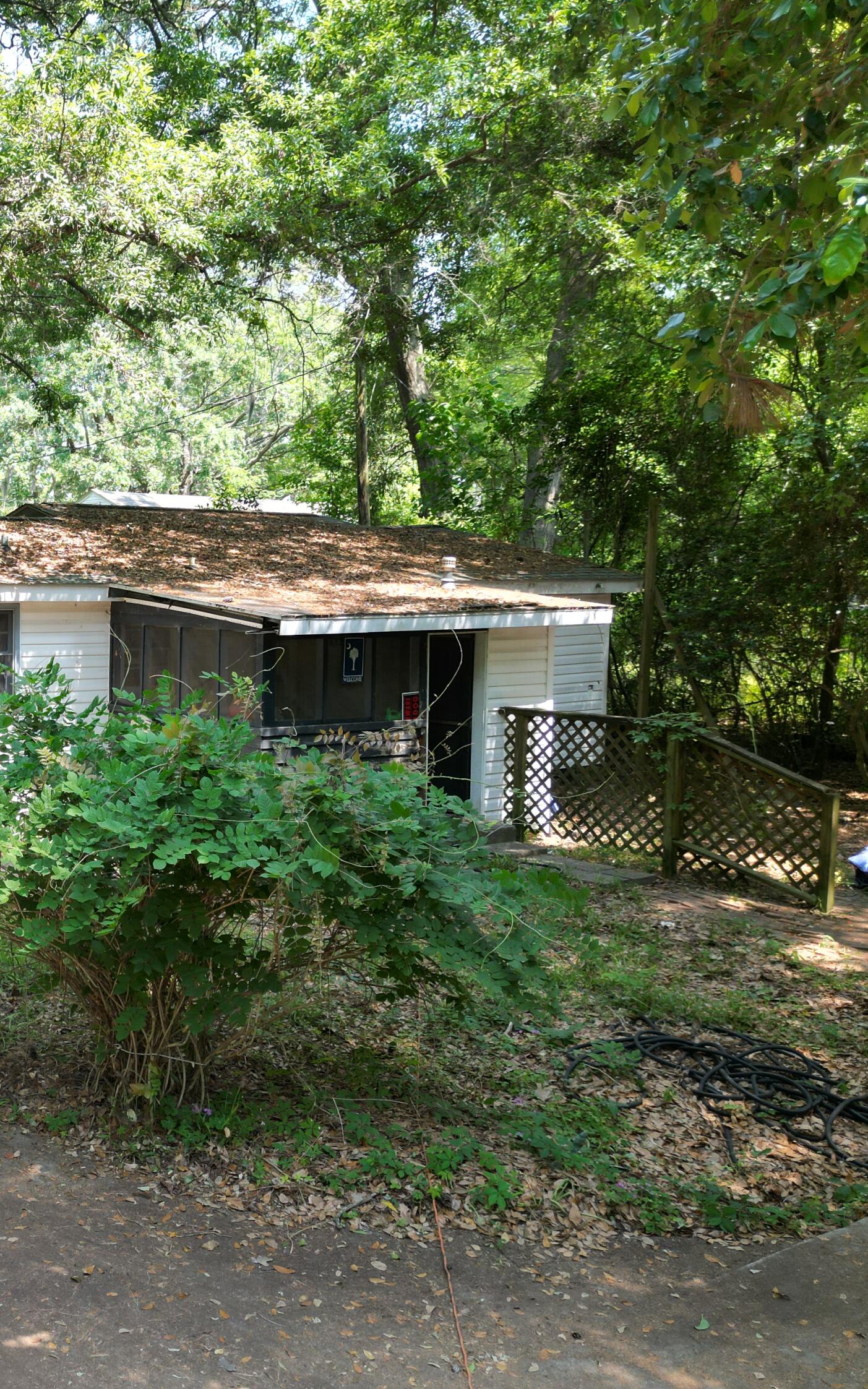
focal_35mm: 34
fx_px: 1287
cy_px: 694
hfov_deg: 33.7
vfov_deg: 56.7
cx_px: -22
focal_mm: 6.72
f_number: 1.7
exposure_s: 1/320
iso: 100
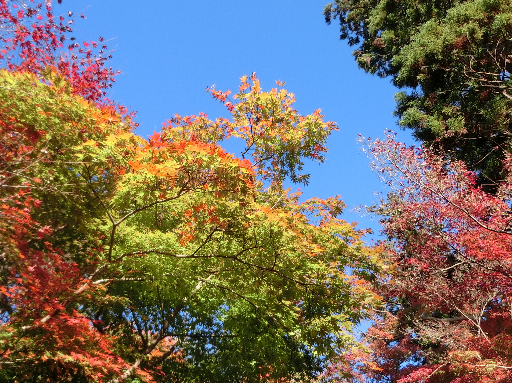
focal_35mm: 24
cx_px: 256
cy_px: 192
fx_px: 355
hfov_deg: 71.6
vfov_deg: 56.8
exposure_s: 1/400
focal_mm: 4.24
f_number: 3
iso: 80
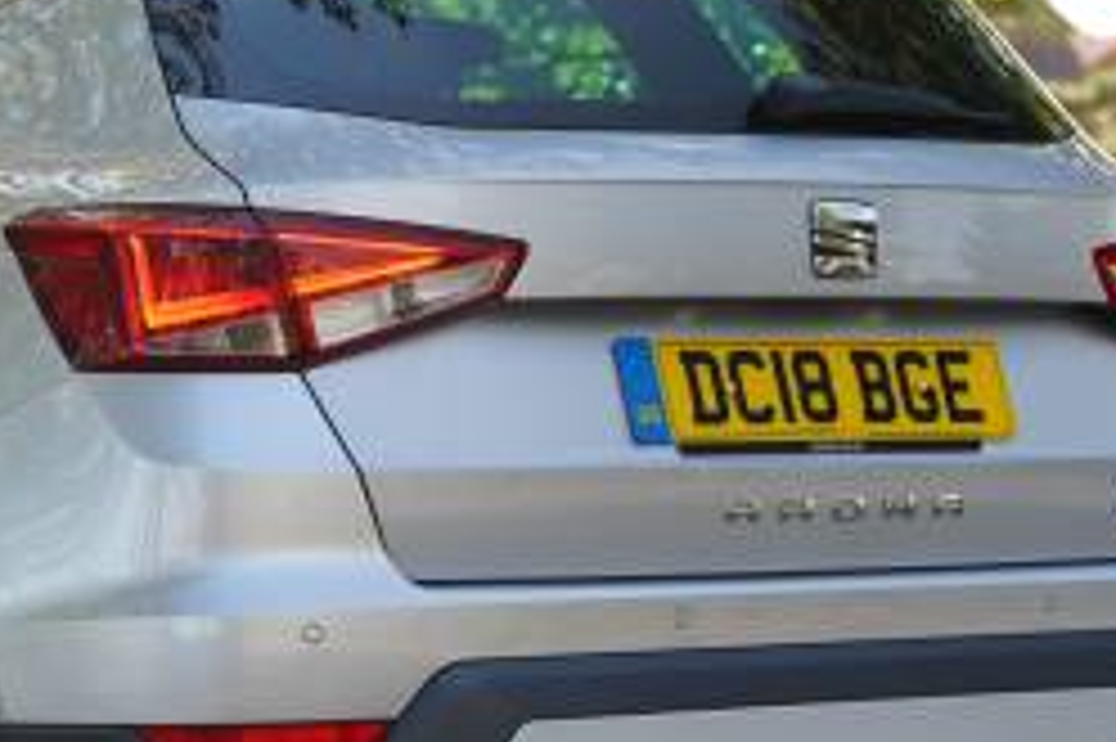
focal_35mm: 148
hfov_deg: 13.8
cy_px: 387
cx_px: 171
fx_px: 4594
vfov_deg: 9.2
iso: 100
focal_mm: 57.5
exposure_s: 1/60
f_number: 4
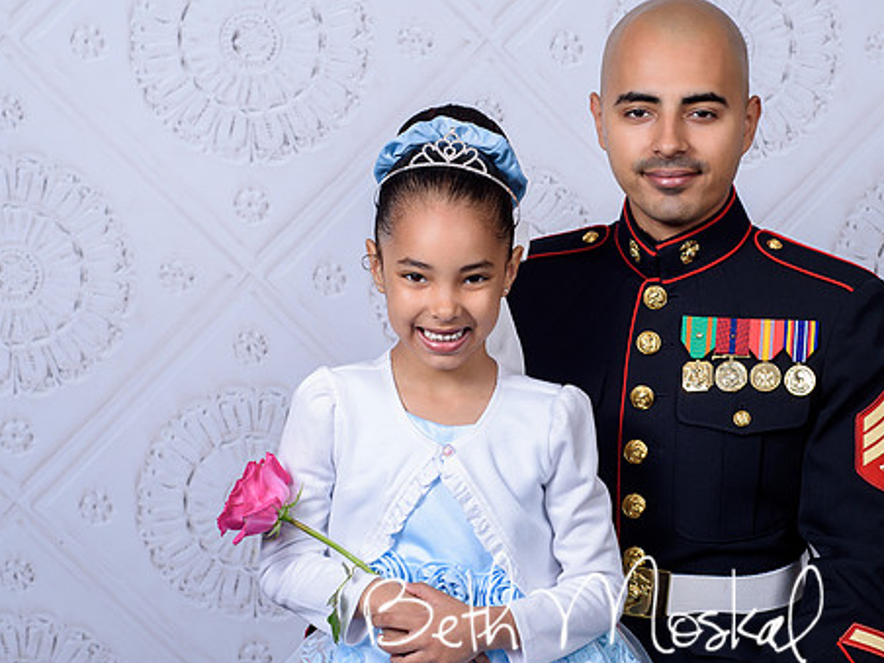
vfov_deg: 17.6
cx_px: 601
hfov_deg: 23.2
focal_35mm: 84
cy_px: 347
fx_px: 2145
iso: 100
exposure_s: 1/200
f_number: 5.6
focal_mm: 50
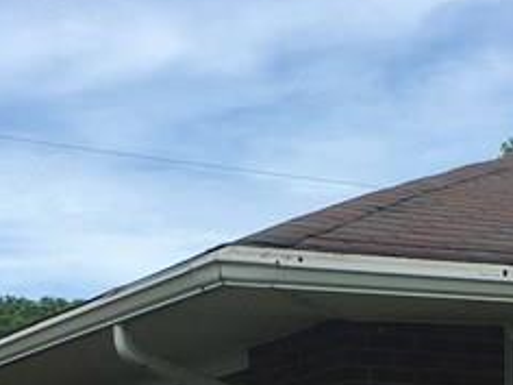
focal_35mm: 126
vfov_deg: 11.3
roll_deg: +1.9
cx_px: 326
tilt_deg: +0.4
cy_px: 594
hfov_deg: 15.6
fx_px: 1867
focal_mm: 4.15
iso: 25
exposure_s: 1/1054
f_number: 2.2
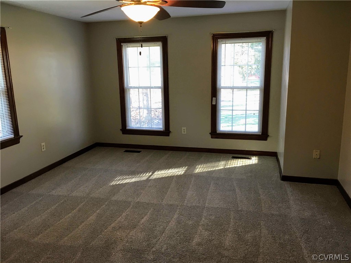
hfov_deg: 61.7
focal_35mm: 29
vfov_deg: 48.2
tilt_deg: -13.2
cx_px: 176
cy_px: 132
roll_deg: +1.1
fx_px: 294
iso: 80
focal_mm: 4.15
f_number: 2.2
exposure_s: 1/30
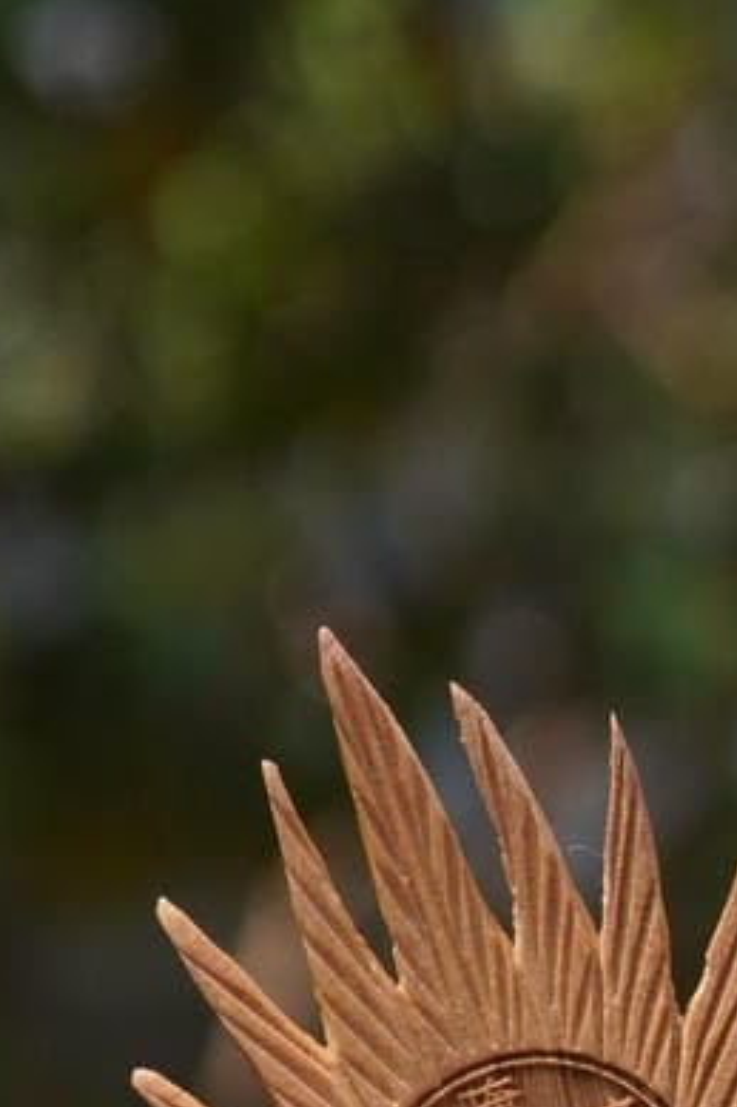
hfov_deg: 8.2
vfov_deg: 11.3
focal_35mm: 162
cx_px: 1218
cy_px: 2279
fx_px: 4979
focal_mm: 35
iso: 400
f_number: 3.5
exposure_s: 1/4000
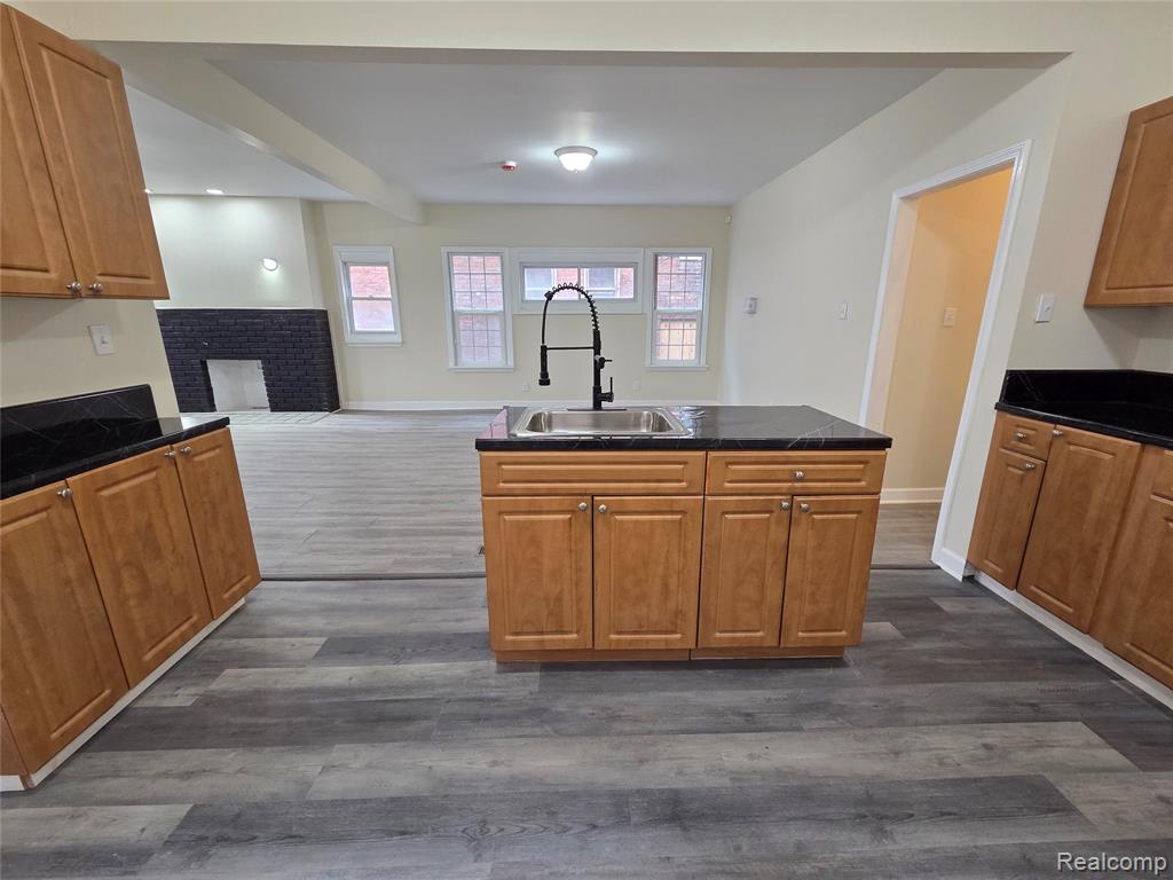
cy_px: 440
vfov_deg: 89.9
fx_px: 441
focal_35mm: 13
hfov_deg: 106.2
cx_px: 586
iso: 200
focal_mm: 2.2
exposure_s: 1/60
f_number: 2.2
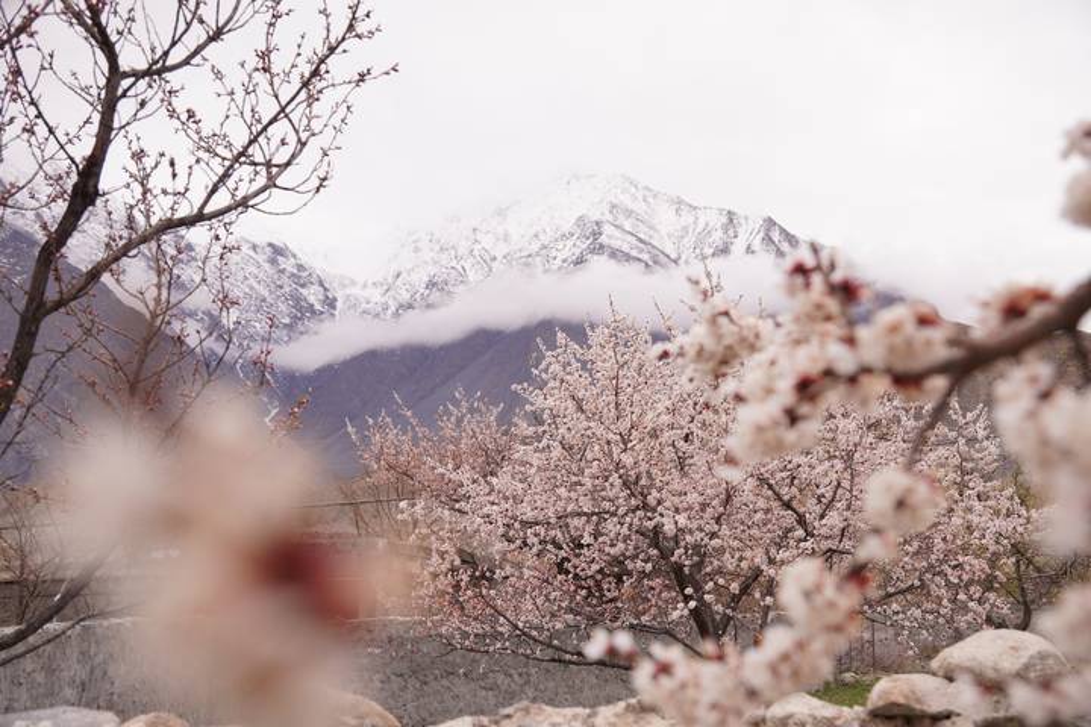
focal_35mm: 51
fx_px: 1545
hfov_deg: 38.9
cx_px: 546
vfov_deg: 26.5
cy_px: 364
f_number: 3.5
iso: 100
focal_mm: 34
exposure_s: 1/500
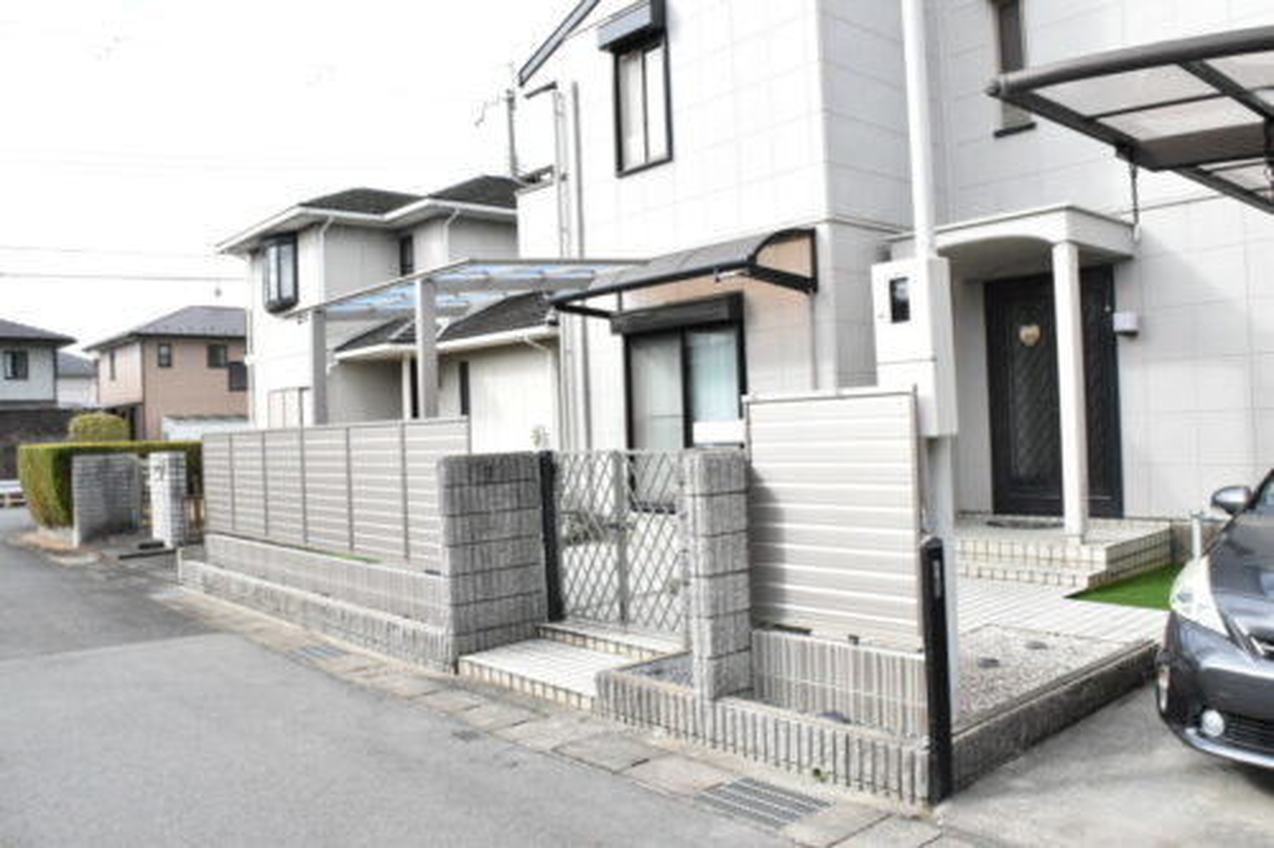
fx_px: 955
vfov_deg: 47.9
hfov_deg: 67.4
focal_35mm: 27
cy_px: 424
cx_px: 637
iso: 6400
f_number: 18
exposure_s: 1/1250
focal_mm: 18
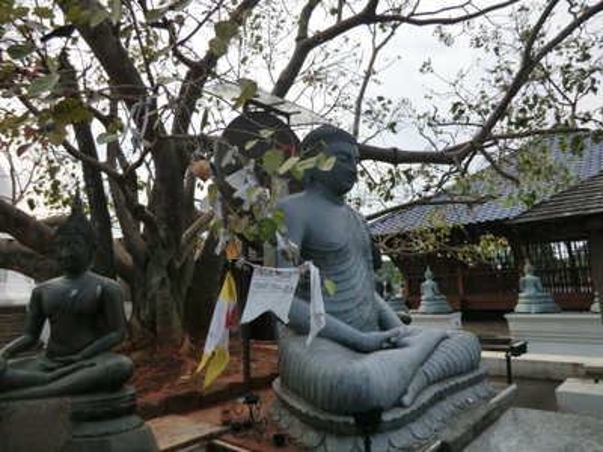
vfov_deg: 56.8
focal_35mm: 24
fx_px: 418
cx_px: 302
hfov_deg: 71.6
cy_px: 226
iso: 80
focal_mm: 4.3
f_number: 3.2
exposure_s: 1/800
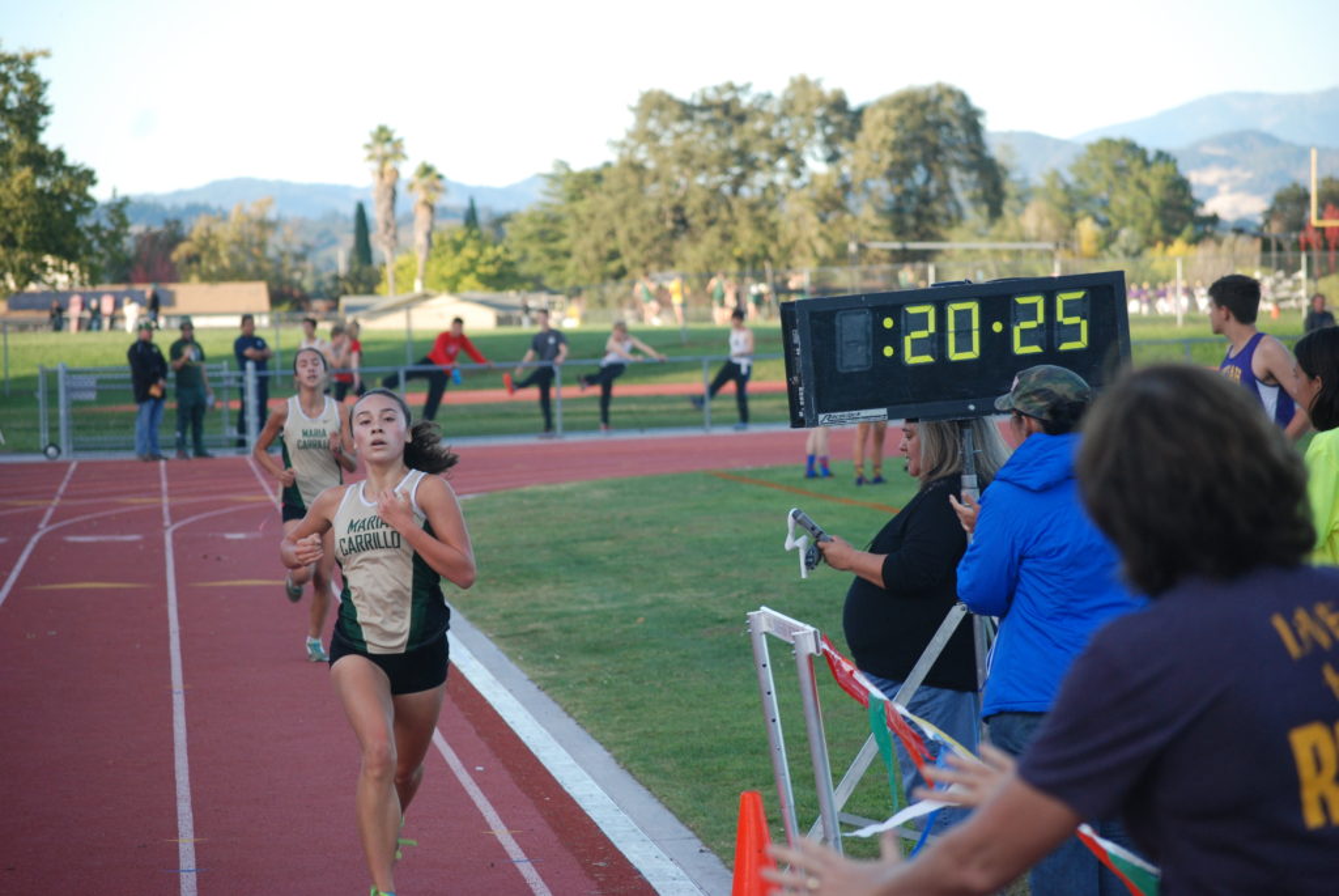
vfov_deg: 9.0
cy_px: 448
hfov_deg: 13.4
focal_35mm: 153
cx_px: 670
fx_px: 5696
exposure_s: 1/320
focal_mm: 102
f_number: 4.8
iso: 400
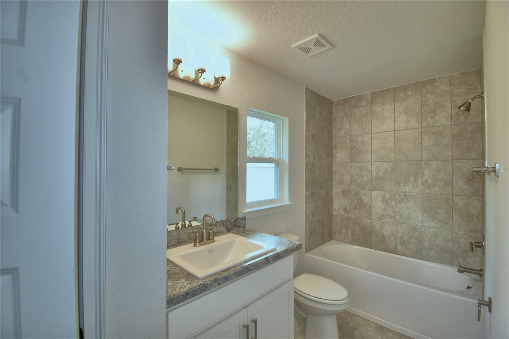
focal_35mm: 15
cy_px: 170
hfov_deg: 100.4
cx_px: 254
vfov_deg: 77.3
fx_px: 212
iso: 200
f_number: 4.5
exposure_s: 1/50
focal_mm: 10
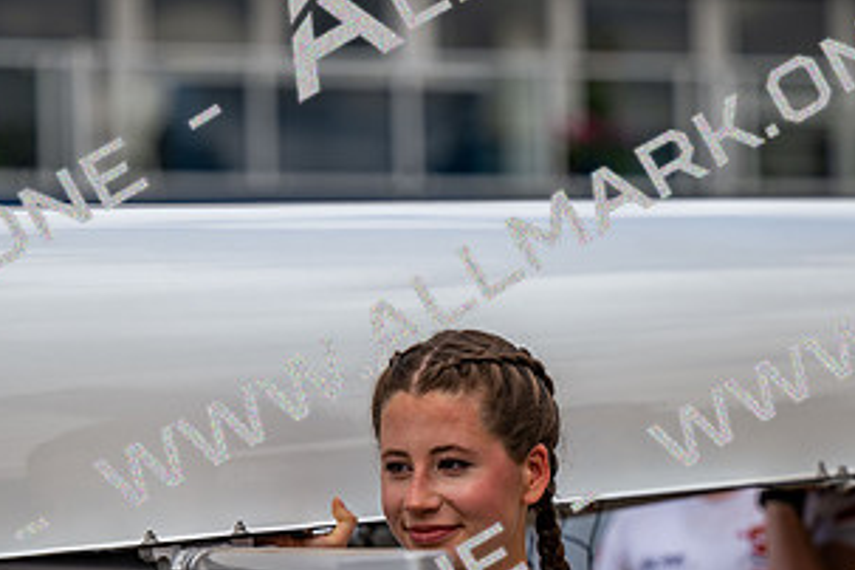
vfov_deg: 6.2
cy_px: 515
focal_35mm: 220
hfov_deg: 9.4
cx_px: 443
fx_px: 5225
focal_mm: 115
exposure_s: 1/2000
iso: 64
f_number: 2.8
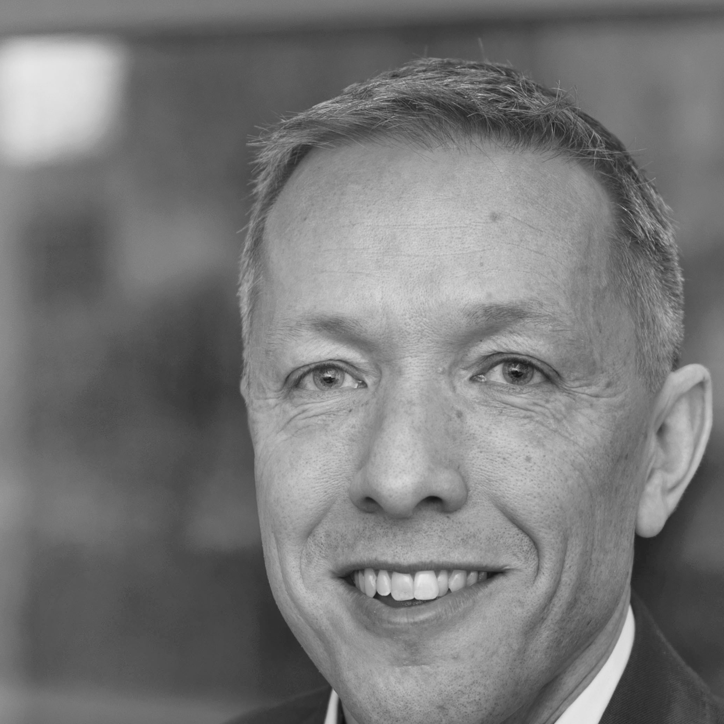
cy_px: 680
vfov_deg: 14.0
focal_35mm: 123
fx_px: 2911
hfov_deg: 14.2
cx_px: 313
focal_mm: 50
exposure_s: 1/200
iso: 200
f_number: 2.8
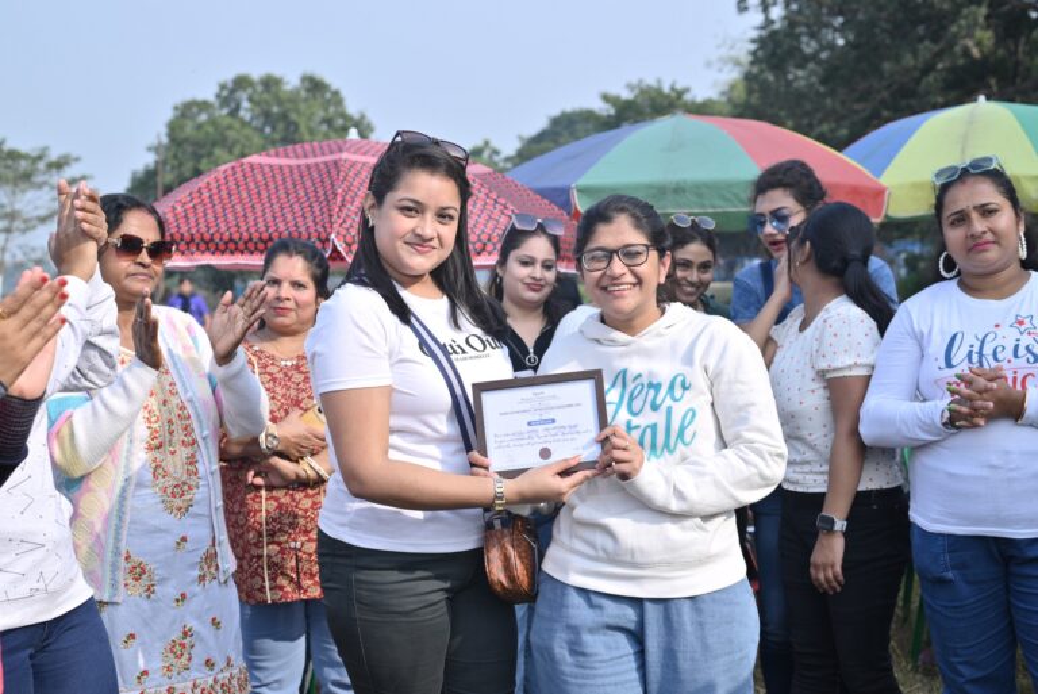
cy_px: 347
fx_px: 1442
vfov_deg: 27.0
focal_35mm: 50
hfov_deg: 39.6
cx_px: 519
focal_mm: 50
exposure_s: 1/320
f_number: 5.6
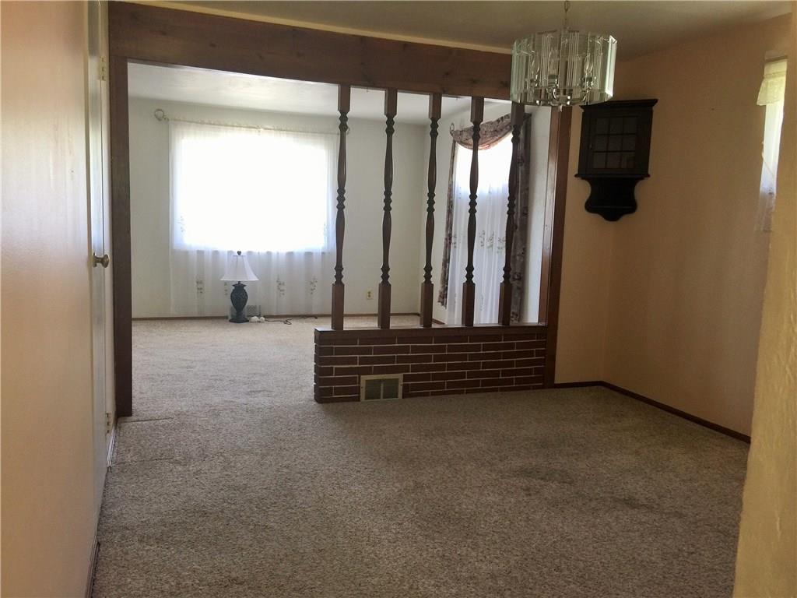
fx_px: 668
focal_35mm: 29
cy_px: 299
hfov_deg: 61.7
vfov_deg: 48.2
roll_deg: -2.3
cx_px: 398
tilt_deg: -4.3
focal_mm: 4.15
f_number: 2.2
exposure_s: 1/15
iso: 32
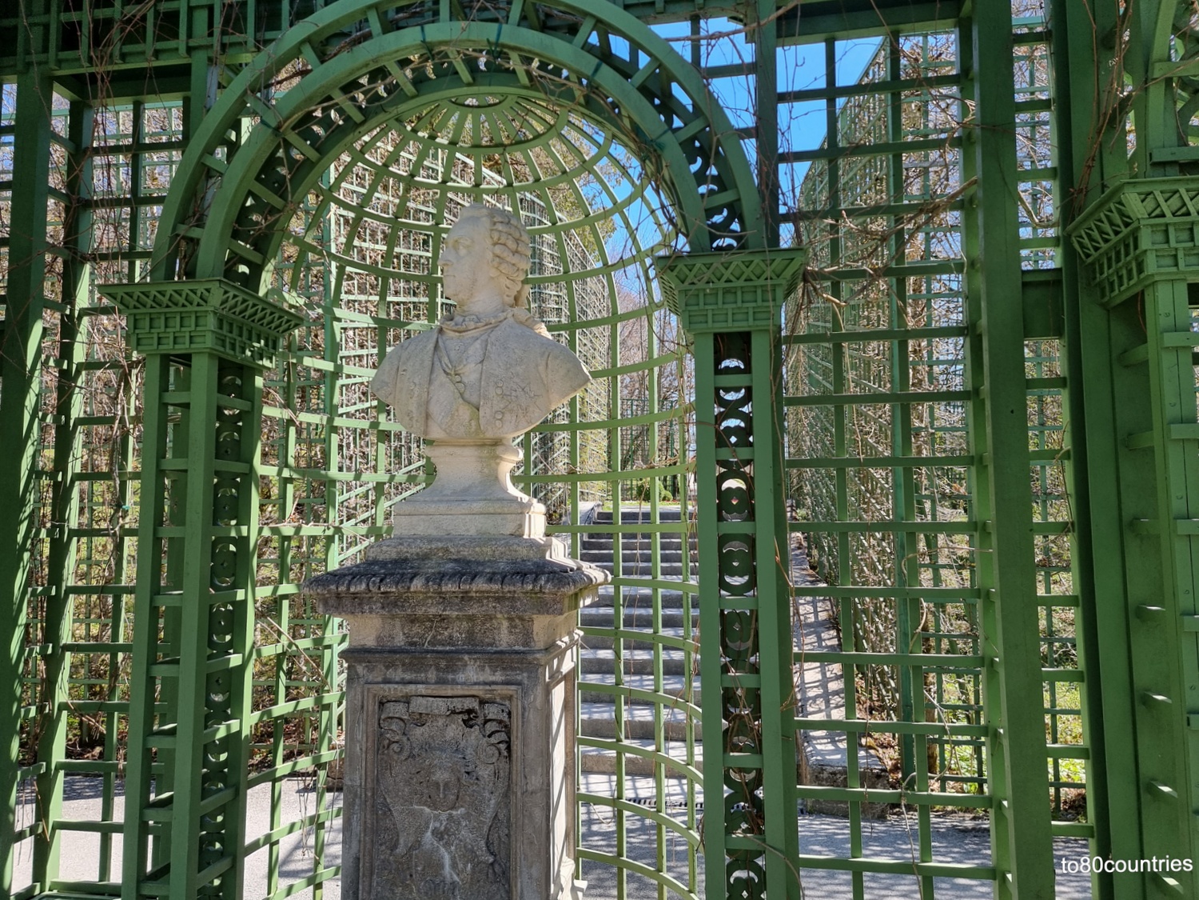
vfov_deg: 56.8
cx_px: 600
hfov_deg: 71.6
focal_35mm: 24
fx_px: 831
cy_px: 450
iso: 50
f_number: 1.8
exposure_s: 1/251
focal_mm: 6.7
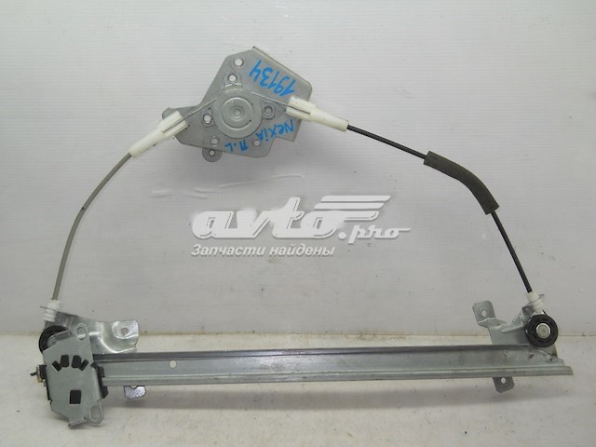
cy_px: 224
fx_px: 706
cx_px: 298
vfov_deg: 35.1
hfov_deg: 45.8
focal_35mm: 41
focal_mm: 6.72
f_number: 3.1
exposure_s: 1/50
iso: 80
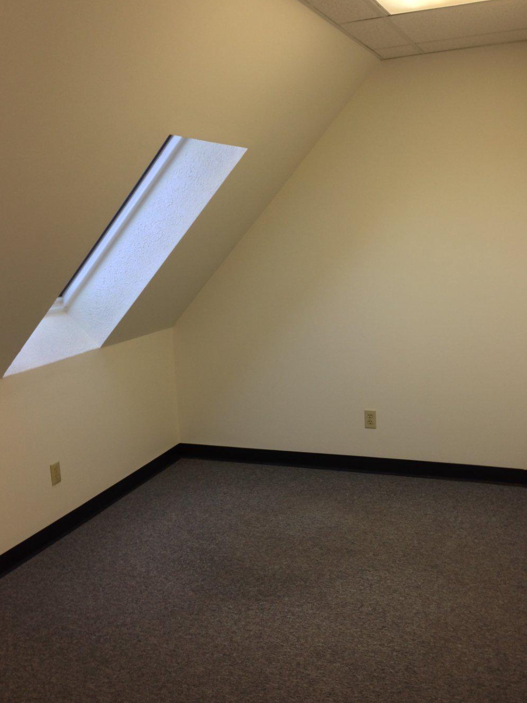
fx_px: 772
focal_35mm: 38
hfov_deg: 37.7
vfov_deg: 49.0
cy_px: 350
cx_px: 279
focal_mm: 4.12
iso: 50
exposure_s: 1/30
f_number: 2.4
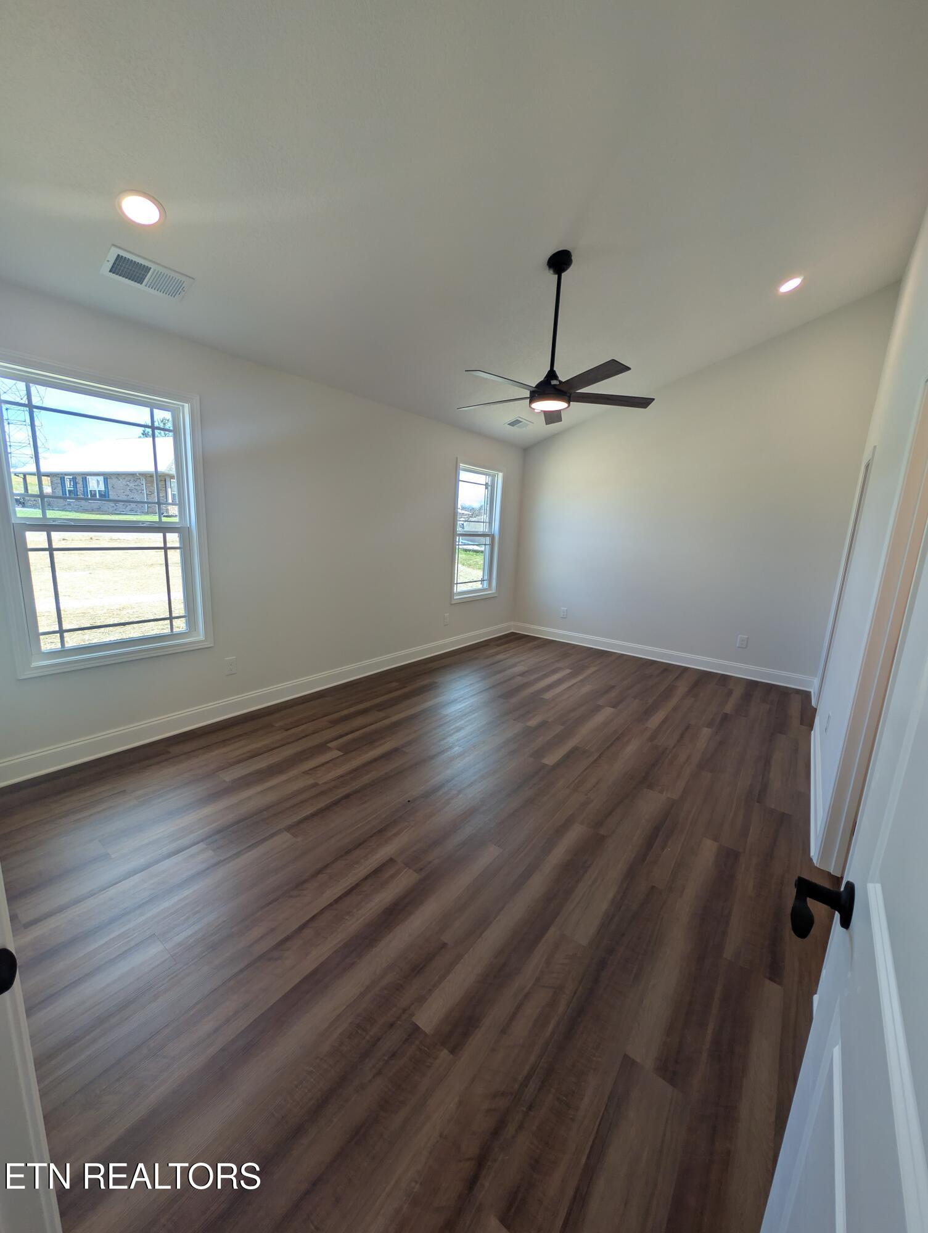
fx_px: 428
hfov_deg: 94.6
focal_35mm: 12
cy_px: 616
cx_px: 464
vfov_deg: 110.5
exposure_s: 1/440
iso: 60
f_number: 1.7
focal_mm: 2.02
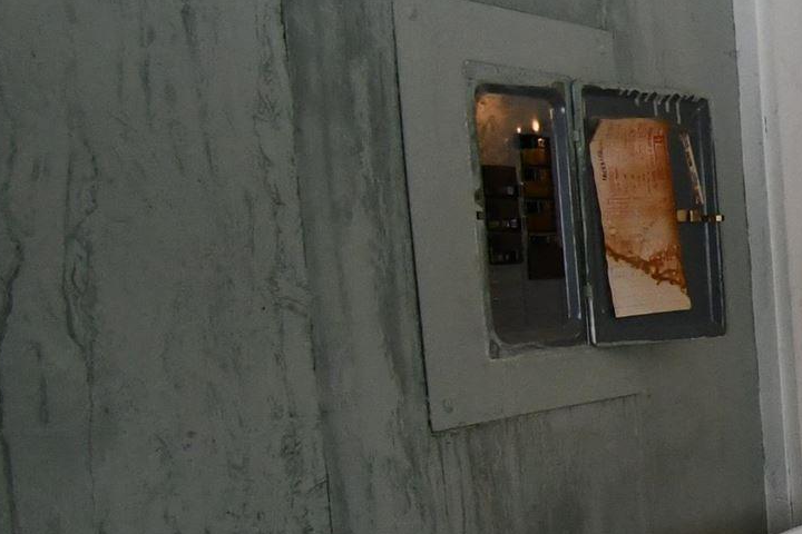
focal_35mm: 64
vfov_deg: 21.1
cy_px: 404
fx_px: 1426
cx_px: 1661
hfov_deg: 18.3
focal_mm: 10
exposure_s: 1/125
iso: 1400
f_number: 4.5
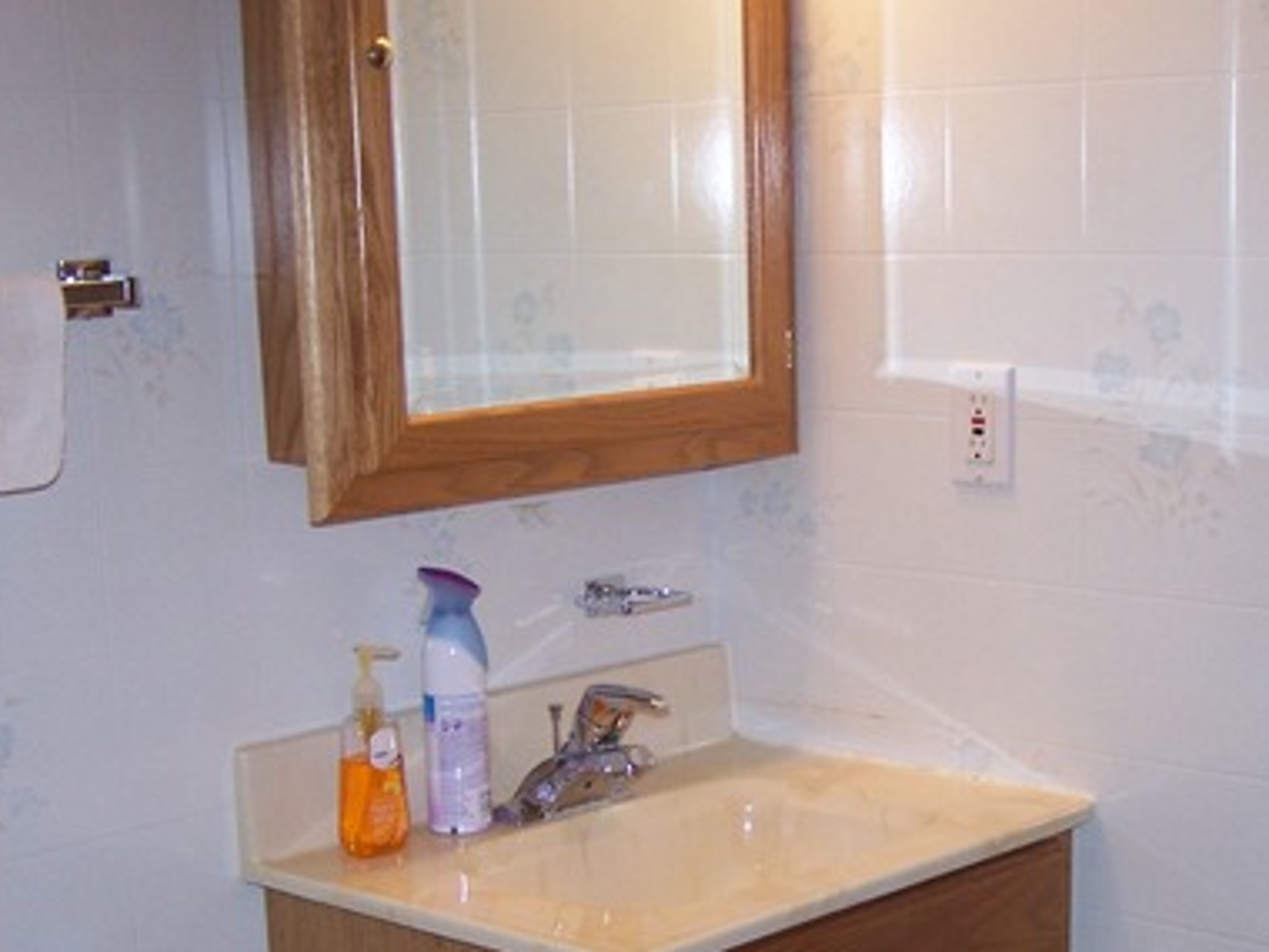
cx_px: 755
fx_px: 2346
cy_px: 795
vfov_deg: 22.5
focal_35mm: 64
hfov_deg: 30.2
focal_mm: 6.3
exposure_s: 1/60
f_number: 2.8
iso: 140
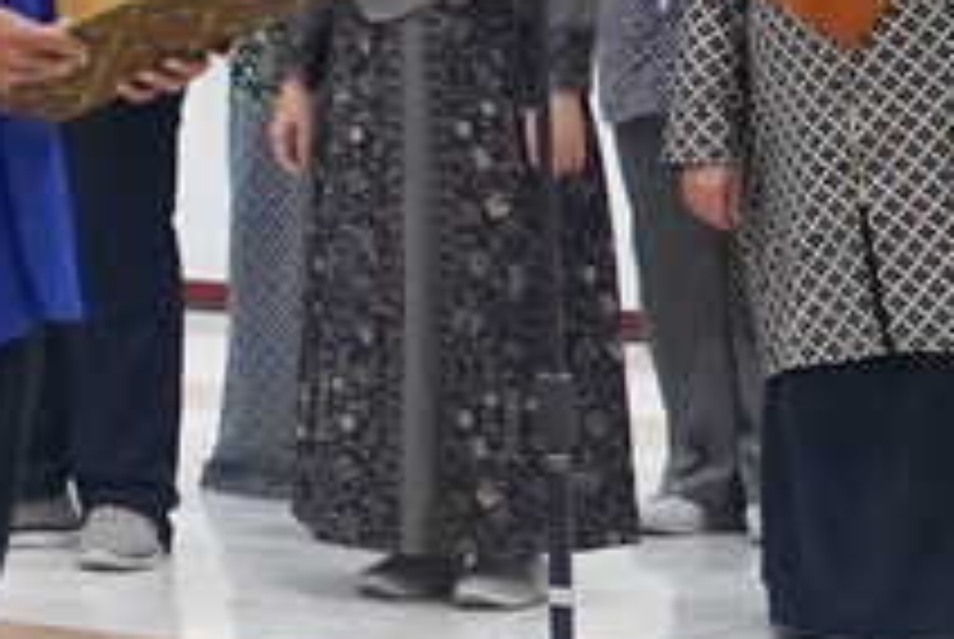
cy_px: -580
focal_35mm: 219
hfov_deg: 8.1
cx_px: -1836
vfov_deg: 6.1
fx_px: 5811
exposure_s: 1/125
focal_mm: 31
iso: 3200
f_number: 4
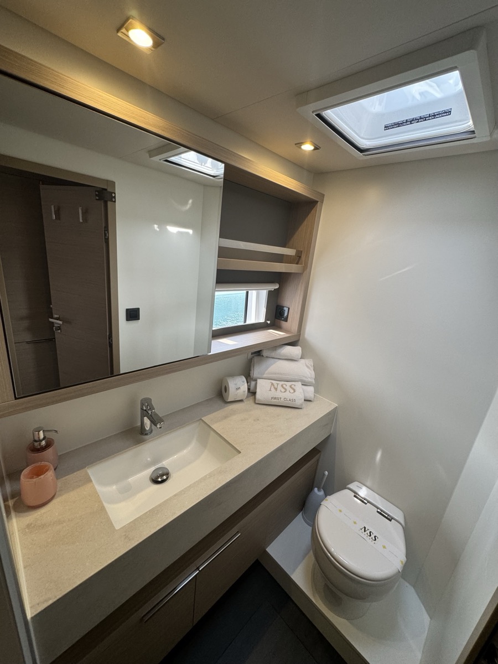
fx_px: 269
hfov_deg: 85.7
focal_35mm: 14
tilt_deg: -15.2
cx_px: 249
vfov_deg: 102.1
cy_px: 332
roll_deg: -6.3
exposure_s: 1/99
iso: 160
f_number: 2.2
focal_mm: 2.22
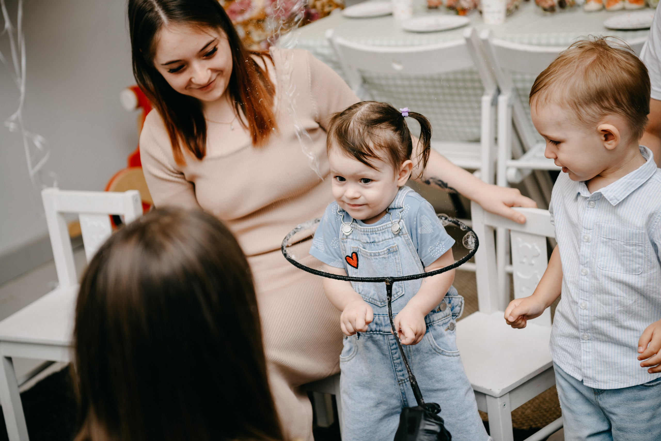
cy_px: 220
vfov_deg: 19.5
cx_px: 330
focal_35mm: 70
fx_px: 1285
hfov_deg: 28.8
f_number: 3.5
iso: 160
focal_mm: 70
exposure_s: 1/160
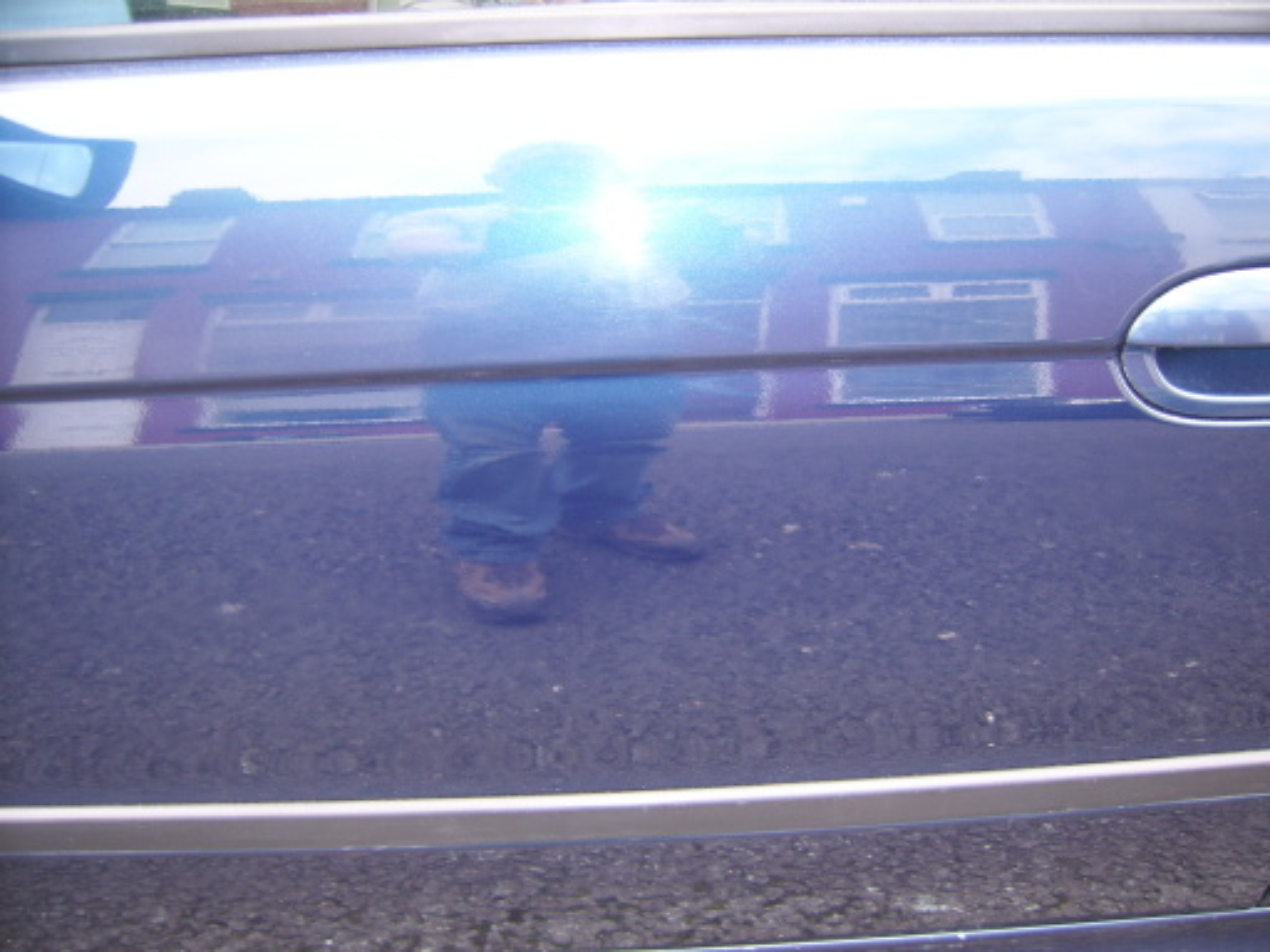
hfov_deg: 52.6
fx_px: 1284
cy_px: 476
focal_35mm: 35
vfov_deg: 40.7
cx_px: 635
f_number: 2.8
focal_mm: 5.95
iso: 50
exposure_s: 1/30
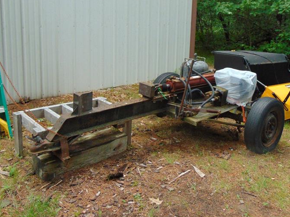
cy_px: 69
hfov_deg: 49.0
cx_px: 145
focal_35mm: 38
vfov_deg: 37.2
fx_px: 318
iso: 200
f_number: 3
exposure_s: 1/125
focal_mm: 4.5
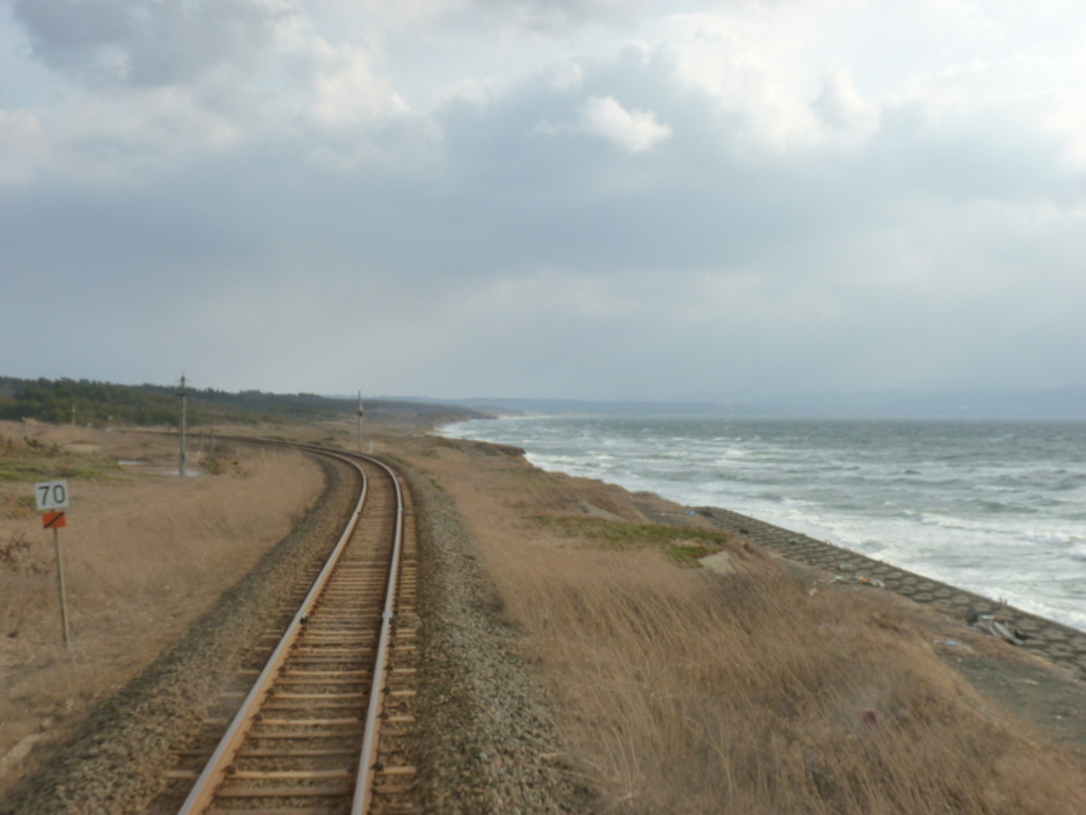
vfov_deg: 24.8
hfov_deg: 32.7
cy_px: 408
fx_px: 1851
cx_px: 543
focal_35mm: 59
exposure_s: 1/250
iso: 125
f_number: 5.6
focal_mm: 10.4
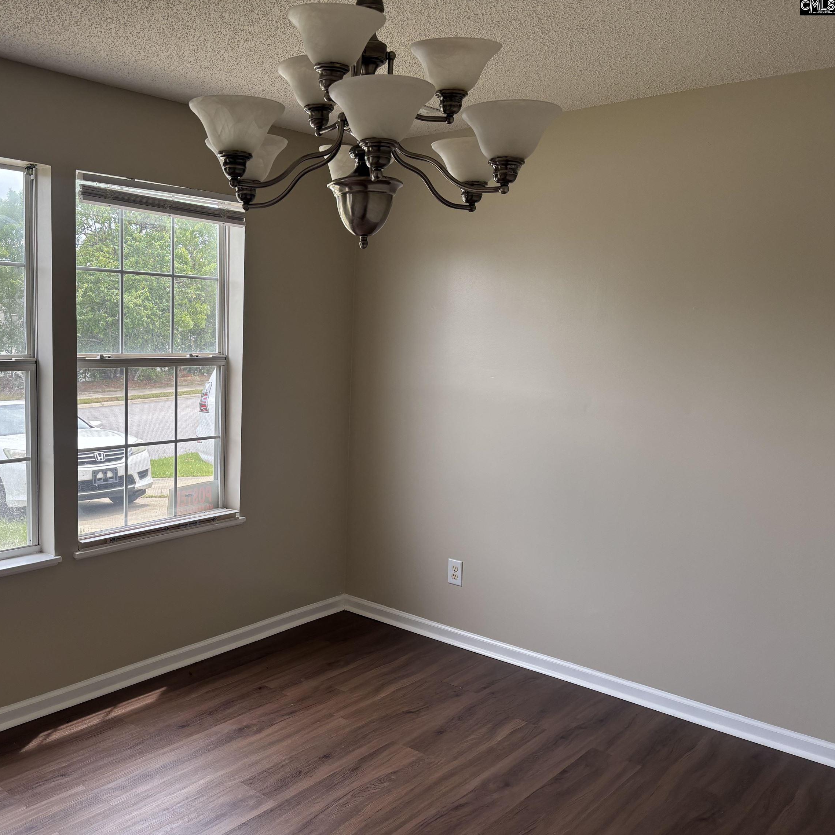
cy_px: 419
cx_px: 272
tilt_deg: -7.4
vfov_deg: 52.5
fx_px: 846
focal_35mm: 31
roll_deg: -0.2
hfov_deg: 51.5
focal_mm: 5.96
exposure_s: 1/393
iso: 50
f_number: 1.6
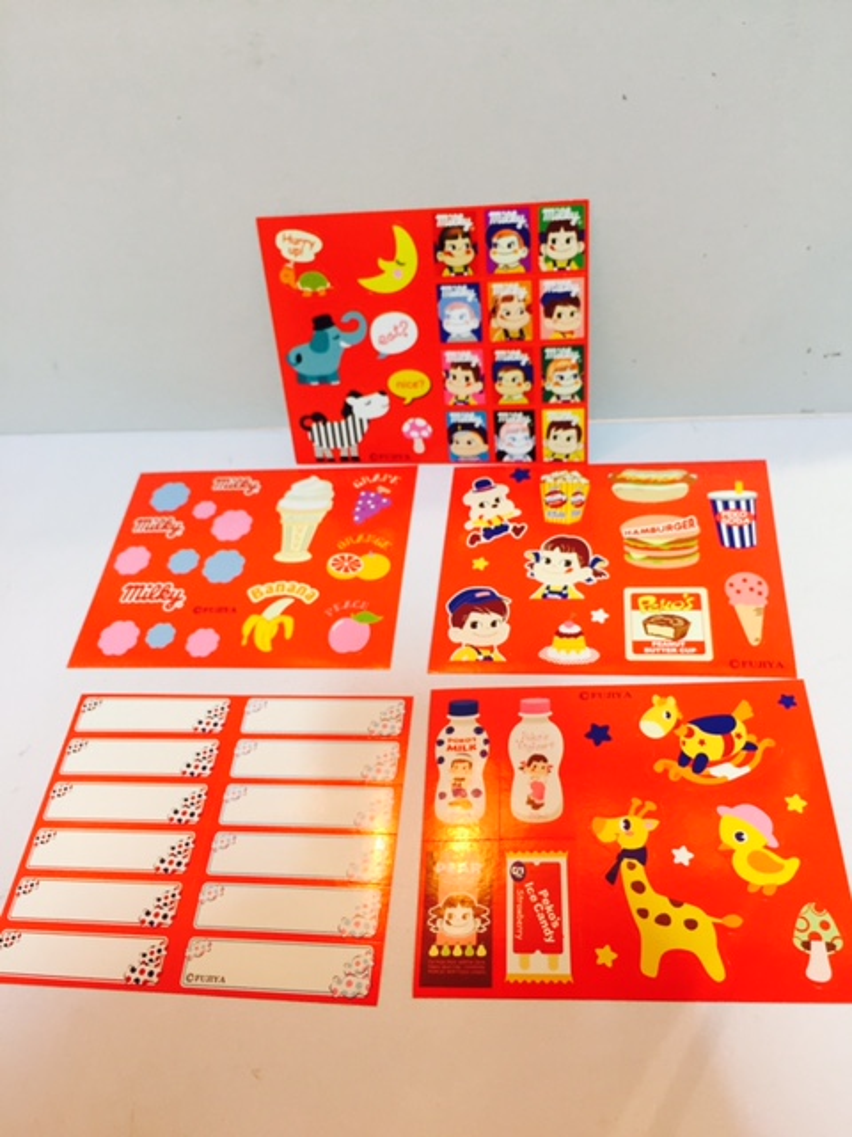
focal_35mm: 29
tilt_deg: -47.9
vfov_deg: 61.7
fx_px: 952
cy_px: 568
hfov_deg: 48.2
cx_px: 426
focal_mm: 4.15
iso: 125
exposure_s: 1/33
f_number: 2.2
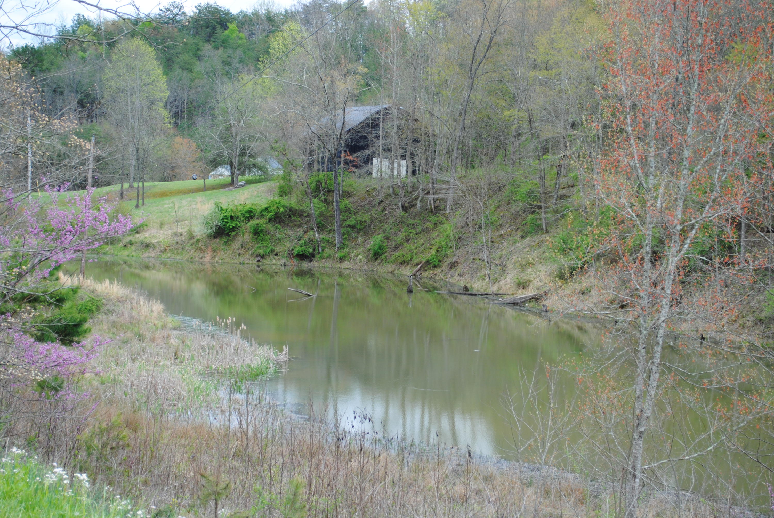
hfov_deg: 30.5
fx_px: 1421
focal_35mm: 66
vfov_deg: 20.7
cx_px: 387
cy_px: 259
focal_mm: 44
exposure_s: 1/125
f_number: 5.6
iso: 125
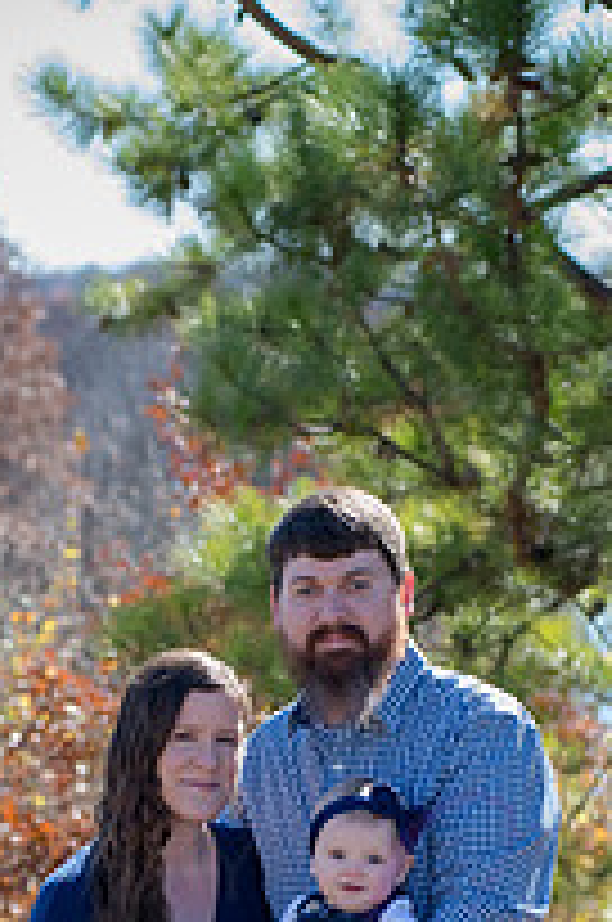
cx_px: 252
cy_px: 859
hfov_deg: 7.8
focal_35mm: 176
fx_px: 4503
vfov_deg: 11.6
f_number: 5
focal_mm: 80
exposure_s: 1/640
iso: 400
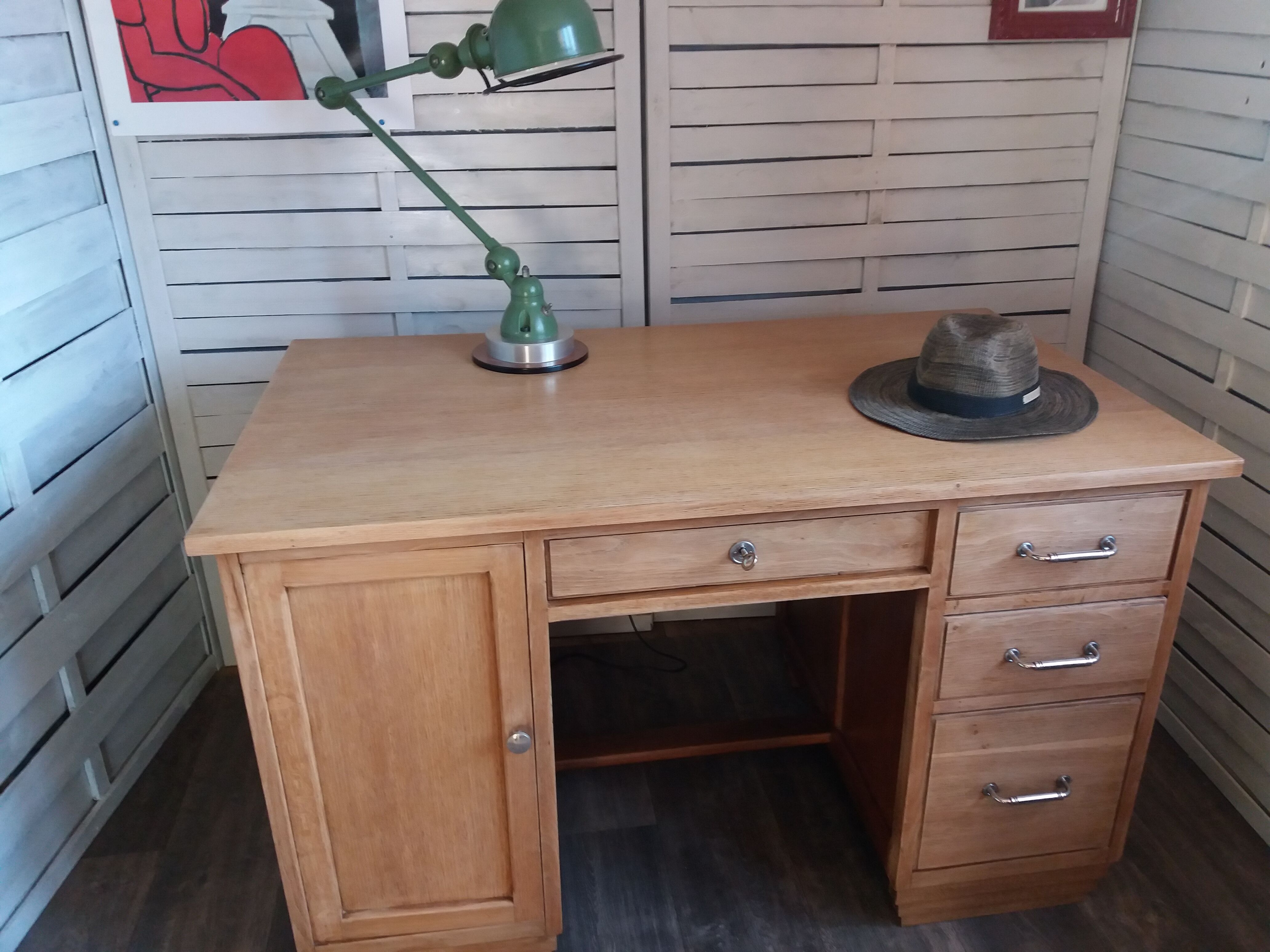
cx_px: 635
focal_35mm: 28
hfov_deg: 63.4
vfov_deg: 49.7
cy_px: 476
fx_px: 1027
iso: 125
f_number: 1.9
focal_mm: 3.7
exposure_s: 1/33
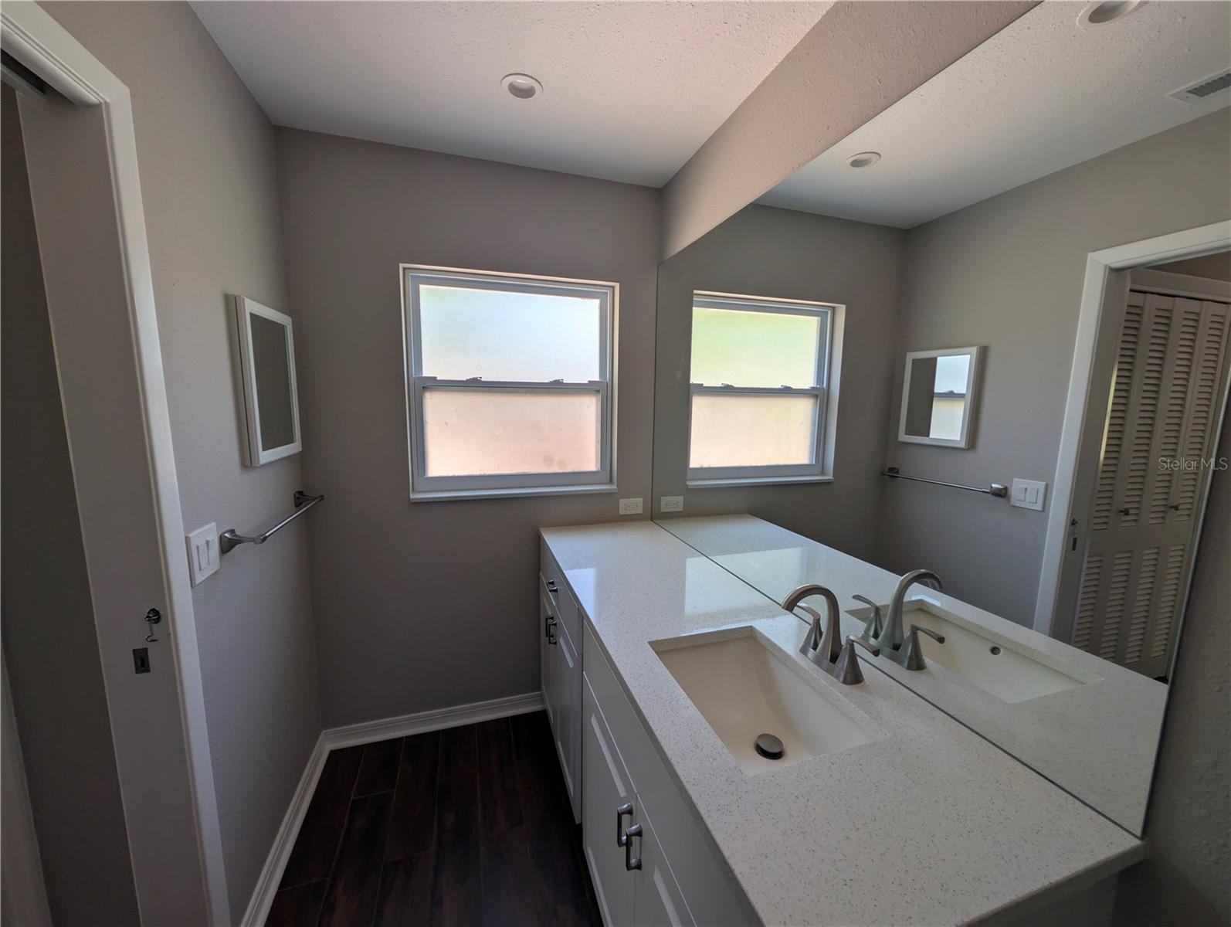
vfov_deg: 94.6
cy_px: 464
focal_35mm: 12
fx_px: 427
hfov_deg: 110.5
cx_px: 616
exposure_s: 1/110
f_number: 1.7
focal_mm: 2.02
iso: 51
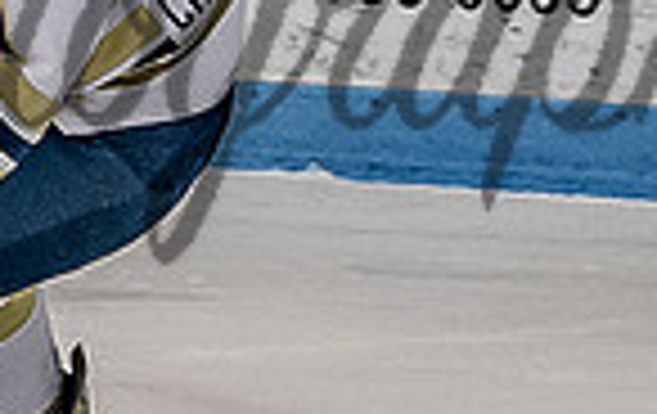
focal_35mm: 1699
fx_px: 30492
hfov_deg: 1.2
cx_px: -309
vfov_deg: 0.8
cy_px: -99
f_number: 3.2
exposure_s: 1/800
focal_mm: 120
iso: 1600
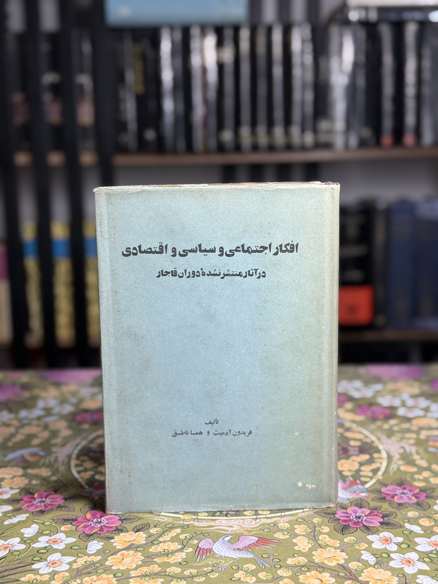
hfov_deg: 30.3
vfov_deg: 39.7
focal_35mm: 48
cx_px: 219
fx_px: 810
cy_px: 292
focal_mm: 6.76
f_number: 1.78
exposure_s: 1/100
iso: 64
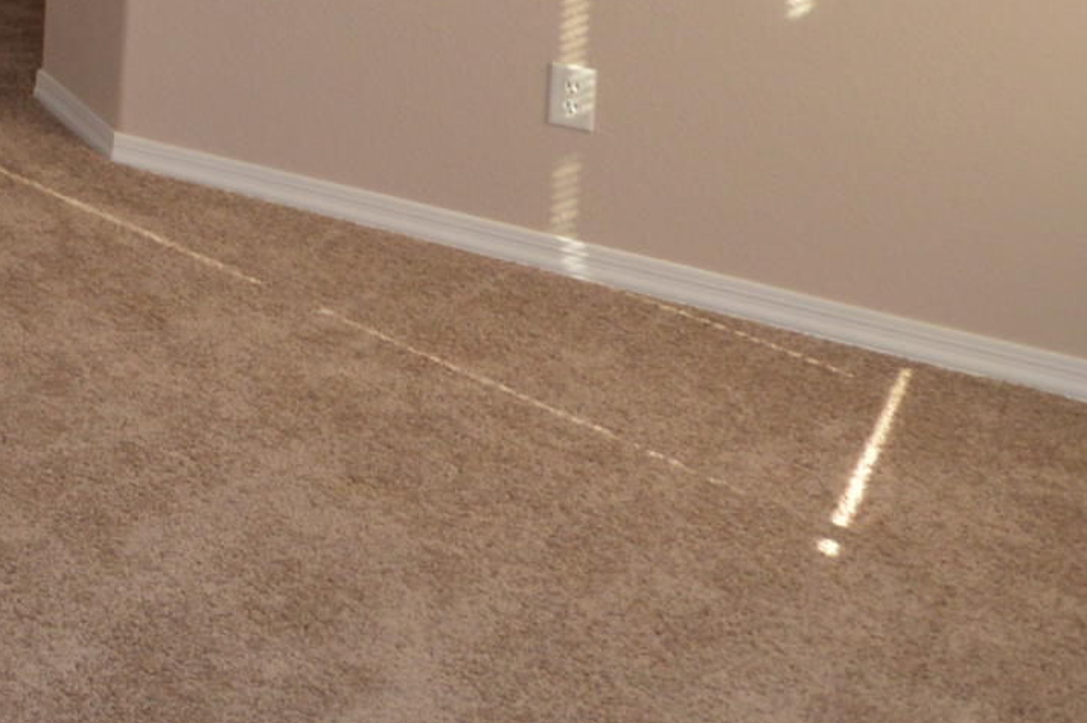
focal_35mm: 63
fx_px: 1901
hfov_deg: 23.6
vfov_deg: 19.1
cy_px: -332
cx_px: -647
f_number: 4.5
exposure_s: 1/80
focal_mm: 10
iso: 400
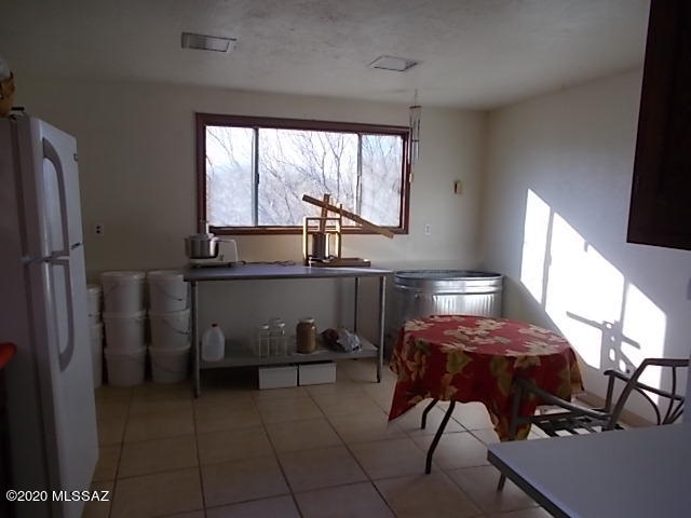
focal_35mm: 26
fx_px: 519
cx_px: 346
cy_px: 259
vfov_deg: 53.1
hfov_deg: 67.3
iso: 80
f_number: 3.2
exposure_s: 1/160
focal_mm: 4.6
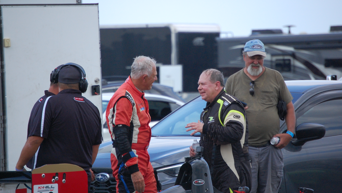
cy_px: 97
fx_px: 2857
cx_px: 171
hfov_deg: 6.9
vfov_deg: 3.9
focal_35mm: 315
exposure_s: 1/1000
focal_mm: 200
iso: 800
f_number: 5.6
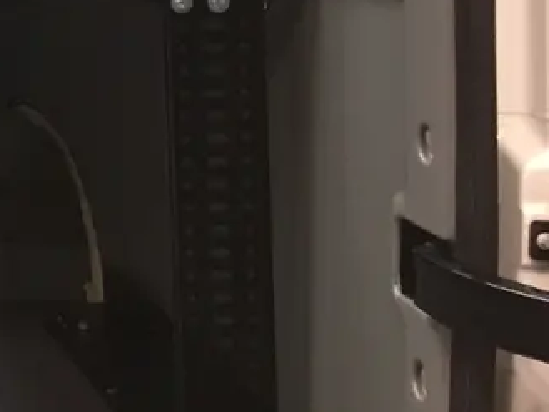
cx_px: -651
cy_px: -147
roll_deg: -0.2
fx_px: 2015
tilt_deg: -4.4
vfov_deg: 11.3
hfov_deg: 12.9
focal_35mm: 127
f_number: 2.2
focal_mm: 4.15
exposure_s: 1/30
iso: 125
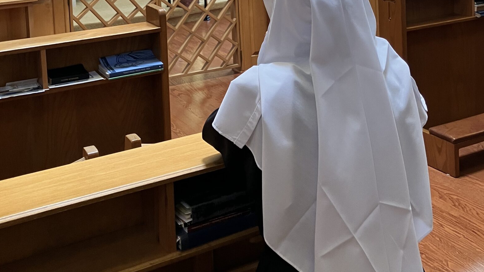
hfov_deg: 41.3
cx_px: 225
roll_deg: +1.8
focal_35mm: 50
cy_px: -57
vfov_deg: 22.1
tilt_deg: -4.1
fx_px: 642
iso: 80
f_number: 1.8
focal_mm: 3.99
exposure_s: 1/60
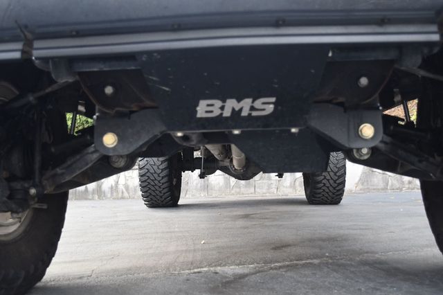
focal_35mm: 39
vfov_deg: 34.2
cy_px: 148
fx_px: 480
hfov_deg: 49.6
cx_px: 222
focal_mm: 26
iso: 800
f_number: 4.2
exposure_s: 1/200
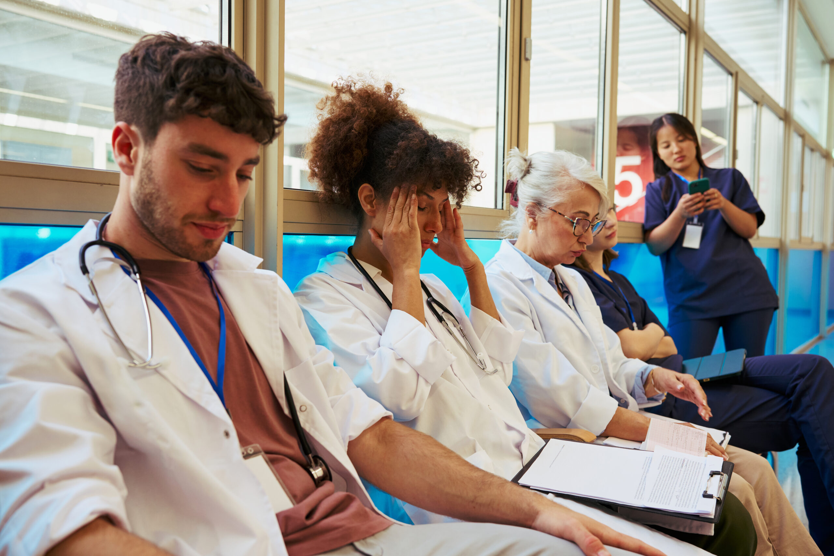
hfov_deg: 54.4
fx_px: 811
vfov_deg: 37.9
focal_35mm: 35
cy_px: 278
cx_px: 417
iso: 1000
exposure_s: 1/250
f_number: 4
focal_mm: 35
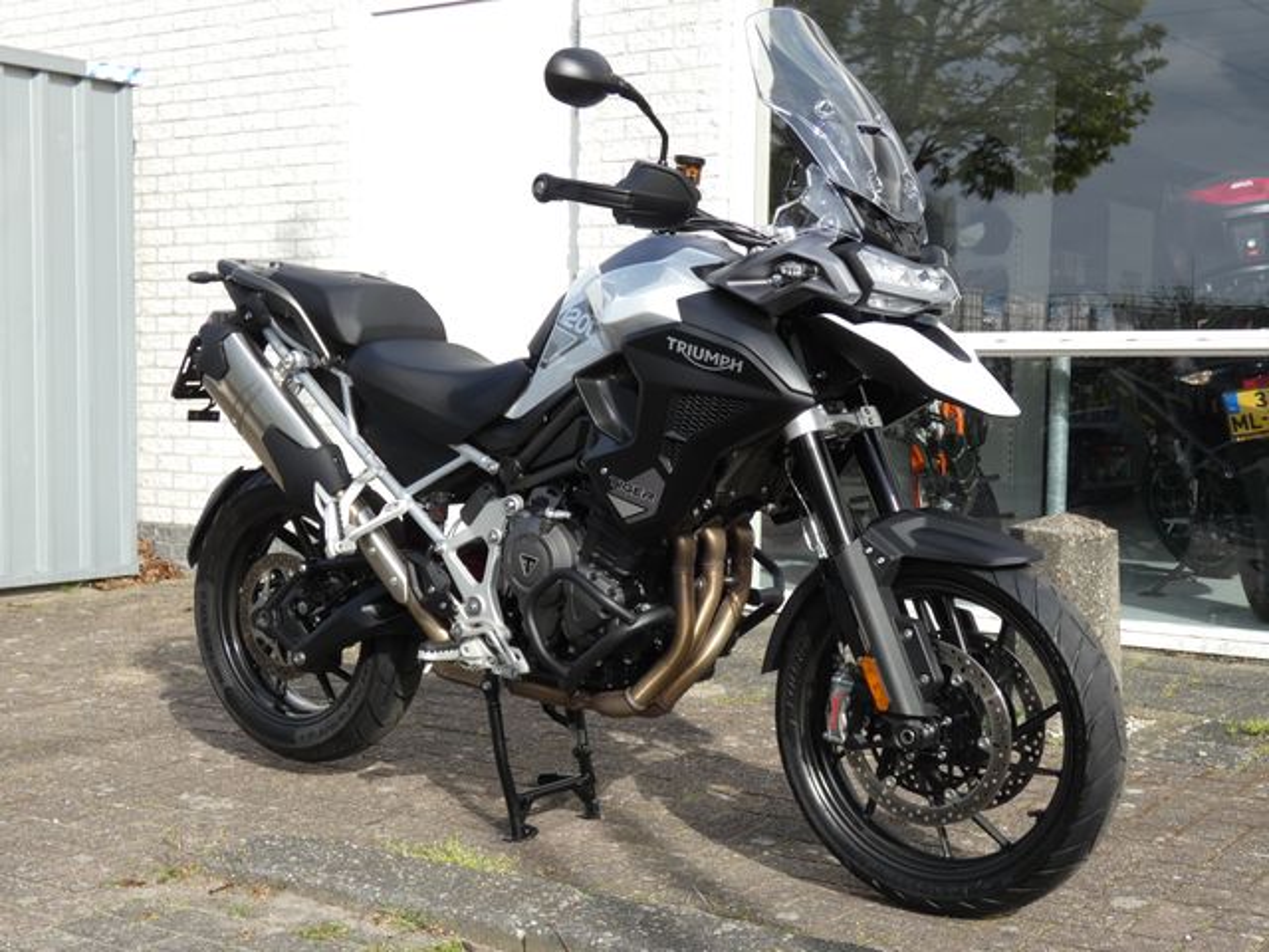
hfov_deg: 38.2
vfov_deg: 29.1
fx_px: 1833
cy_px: 476
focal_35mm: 50
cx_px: 634
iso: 80
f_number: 3.9
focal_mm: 9
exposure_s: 1/400
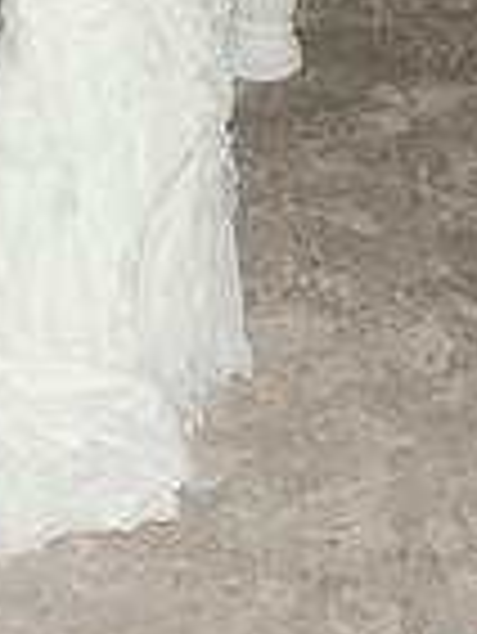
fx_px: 1853
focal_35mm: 101
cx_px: 169
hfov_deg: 14.6
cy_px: -238
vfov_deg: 17.9
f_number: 5.6
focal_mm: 22
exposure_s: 1/200
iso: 400
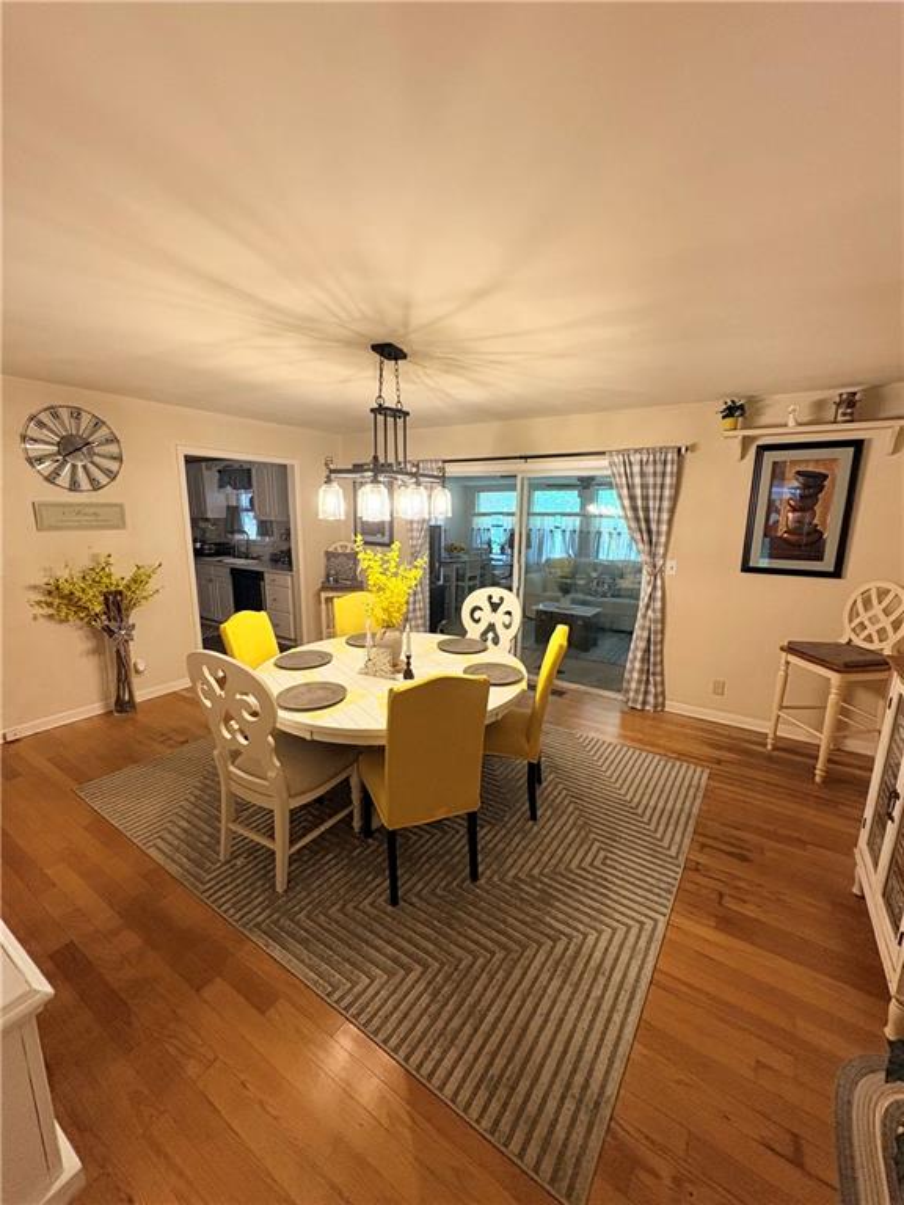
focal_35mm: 14
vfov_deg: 102.1
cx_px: 452
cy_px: 602
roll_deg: -1.1
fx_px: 487
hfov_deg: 85.7
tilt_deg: -10.5
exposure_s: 1/120
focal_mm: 2.22
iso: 250
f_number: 2.2
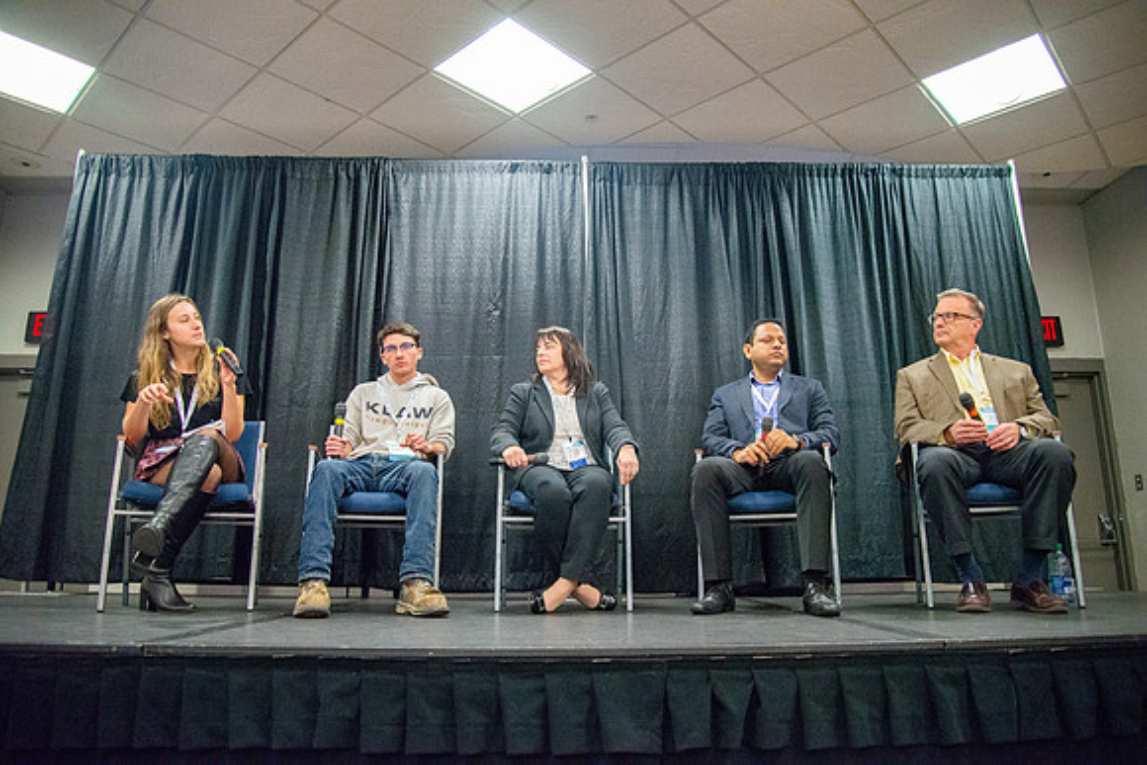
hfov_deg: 73.7
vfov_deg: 53.2
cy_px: 382
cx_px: 574
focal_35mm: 24
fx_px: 765
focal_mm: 24
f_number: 3.5
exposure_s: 1/200
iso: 4000
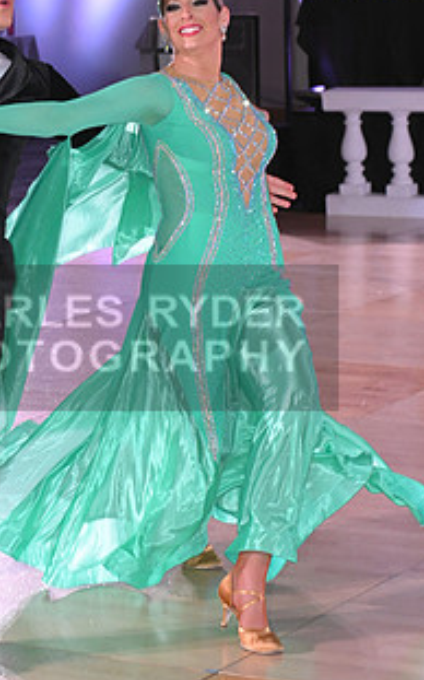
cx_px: 38
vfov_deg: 15.7
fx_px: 2462
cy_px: 339
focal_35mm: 133
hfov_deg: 9.8
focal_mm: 70
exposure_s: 1/200
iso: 2000
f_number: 5.6
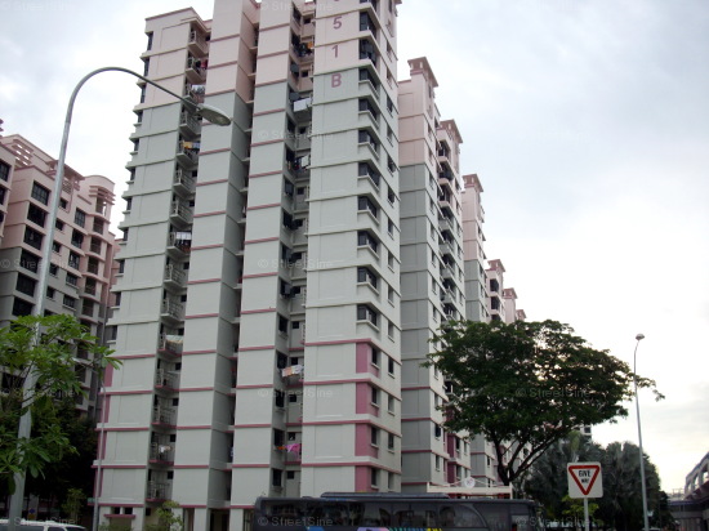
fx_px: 757
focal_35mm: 37
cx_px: 354
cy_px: 266
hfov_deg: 50.2
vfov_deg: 38.6
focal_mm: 6.2
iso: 80
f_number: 2.8
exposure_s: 1/200
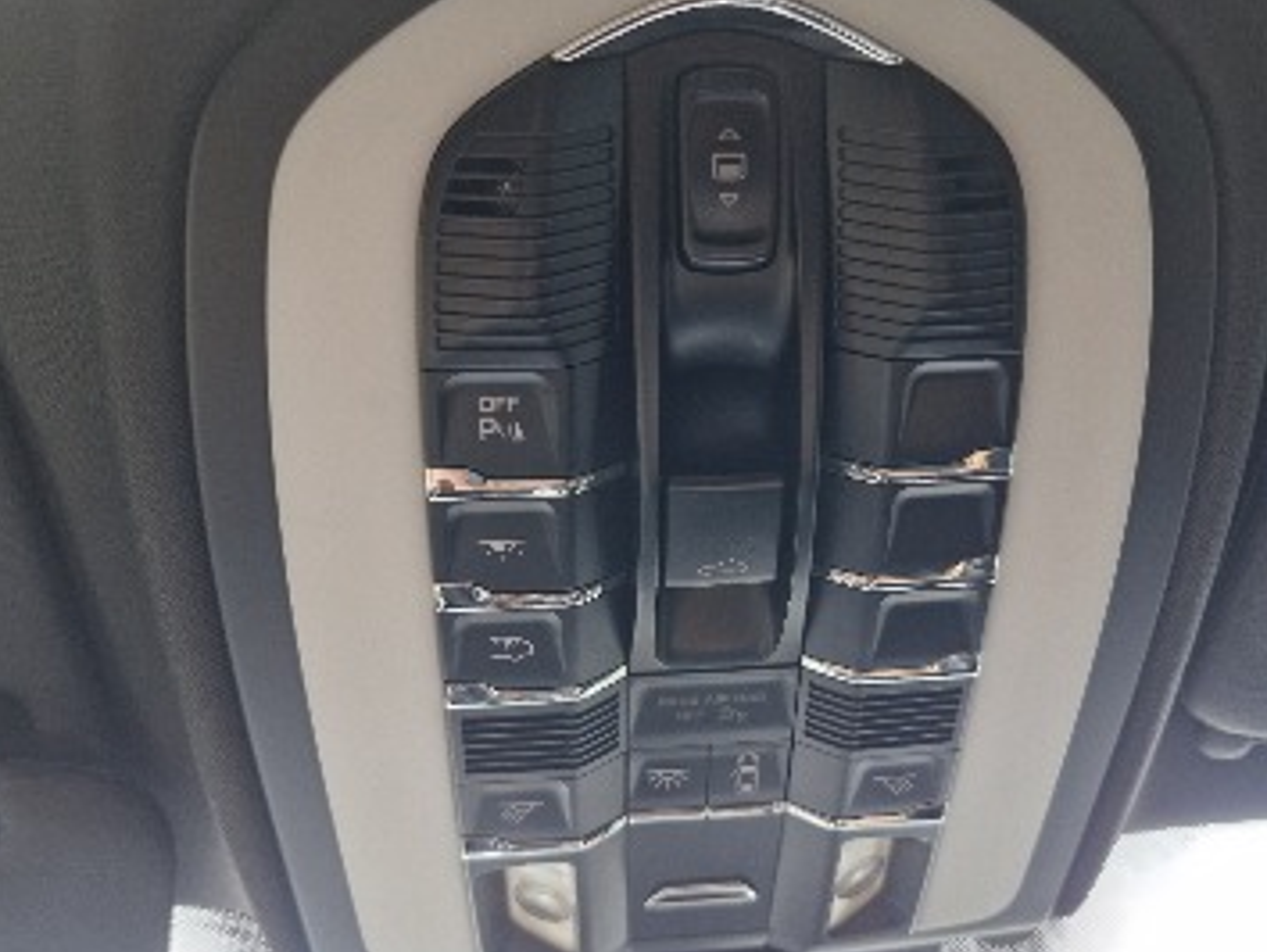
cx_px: 698
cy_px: 548
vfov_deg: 51.2
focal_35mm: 27
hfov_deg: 65.1
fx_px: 989
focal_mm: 5.54
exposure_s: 1/100
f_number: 1.8
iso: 320
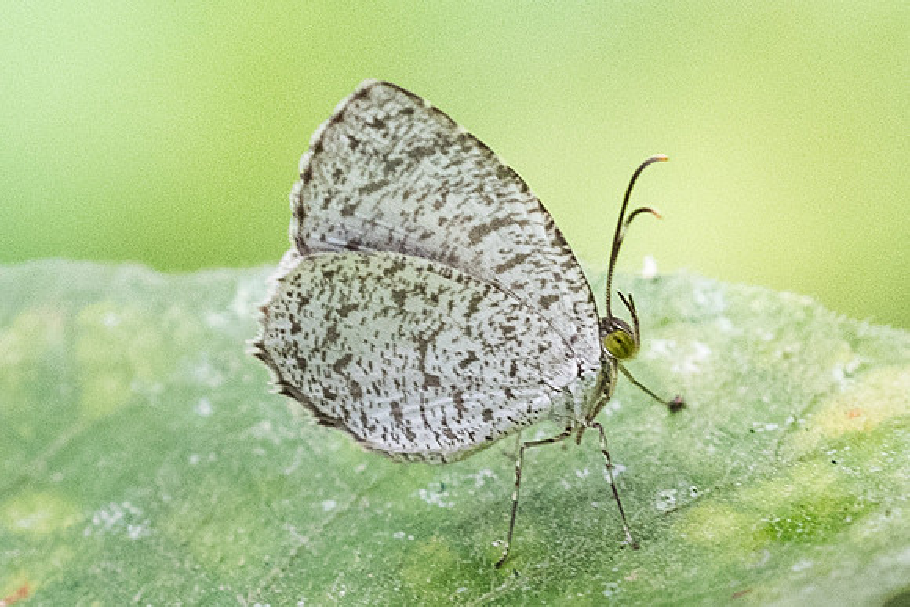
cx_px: 455
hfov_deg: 2.1
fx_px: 24562
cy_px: 356
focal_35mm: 972
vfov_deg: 1.4
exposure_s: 1/320
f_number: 5.6
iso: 1000
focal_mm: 150
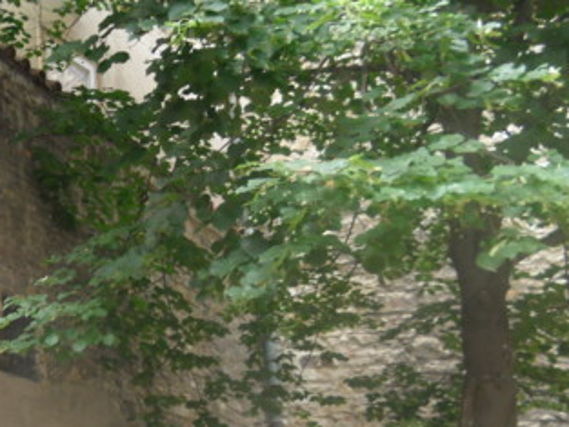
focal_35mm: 69
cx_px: 4
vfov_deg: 20.8
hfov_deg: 26.7
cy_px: 400
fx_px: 1135
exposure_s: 1/60
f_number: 3.2
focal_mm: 4.9
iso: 200
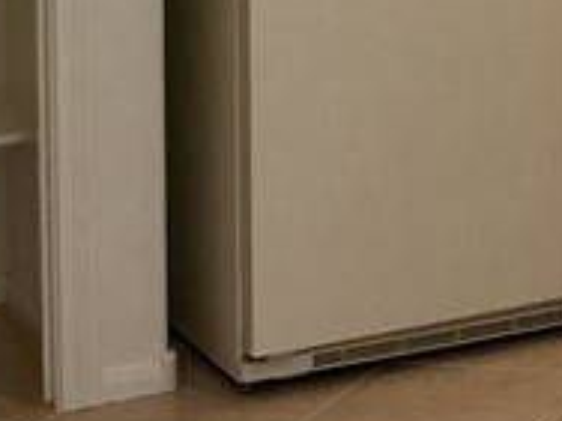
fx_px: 2565
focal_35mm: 158
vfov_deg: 8.9
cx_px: 1154
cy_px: -397
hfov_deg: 11.2
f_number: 1.8
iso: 100
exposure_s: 1/60
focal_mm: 3
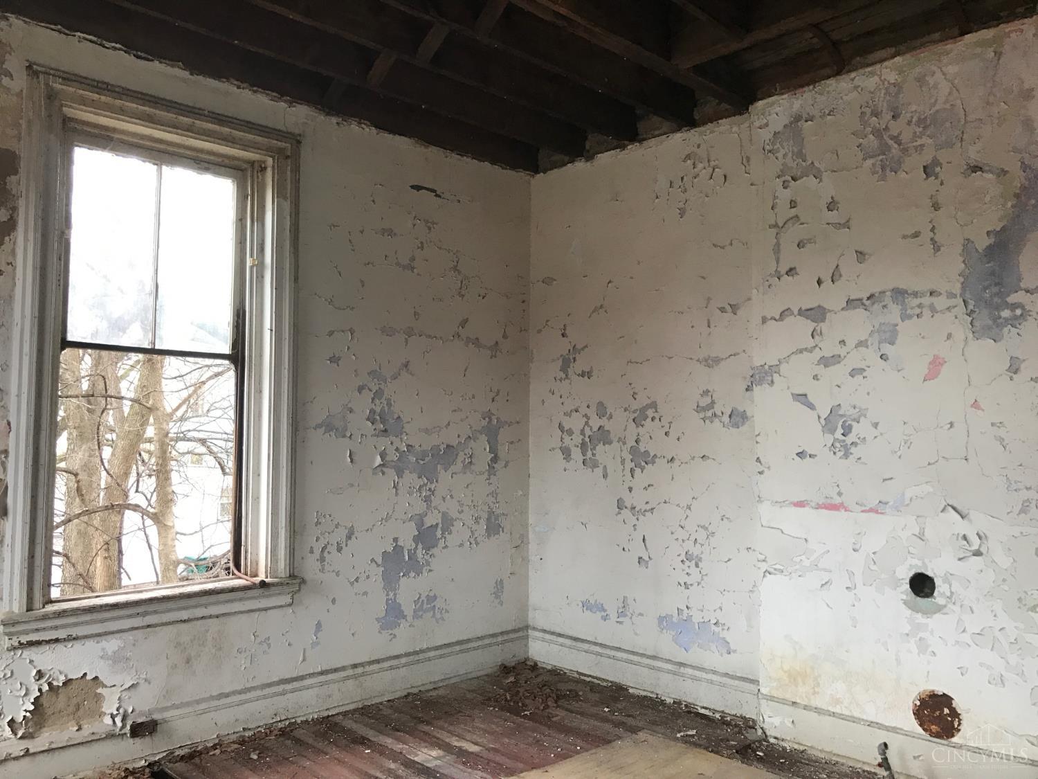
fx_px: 840
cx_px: 519
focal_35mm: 28
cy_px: 390
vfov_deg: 49.7
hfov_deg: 63.4
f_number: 1.8
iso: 20
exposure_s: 1/30
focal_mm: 3.99
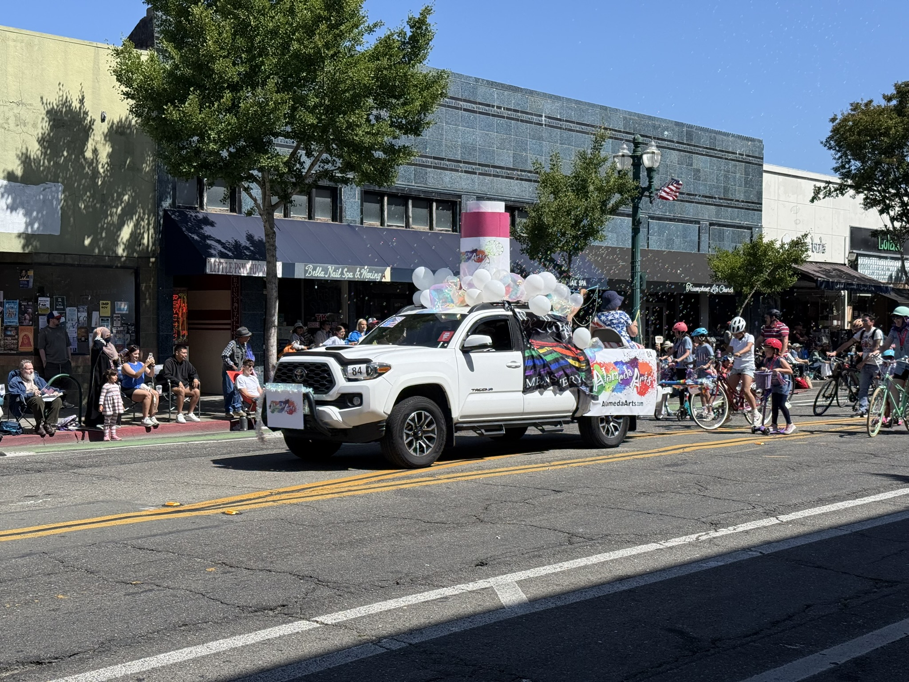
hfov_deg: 39.7
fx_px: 1260
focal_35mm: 48
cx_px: 454
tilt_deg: -0.8
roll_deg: +0.1
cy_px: 341
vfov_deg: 30.3
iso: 80
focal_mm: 6.76
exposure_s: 1/5208
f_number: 1.78
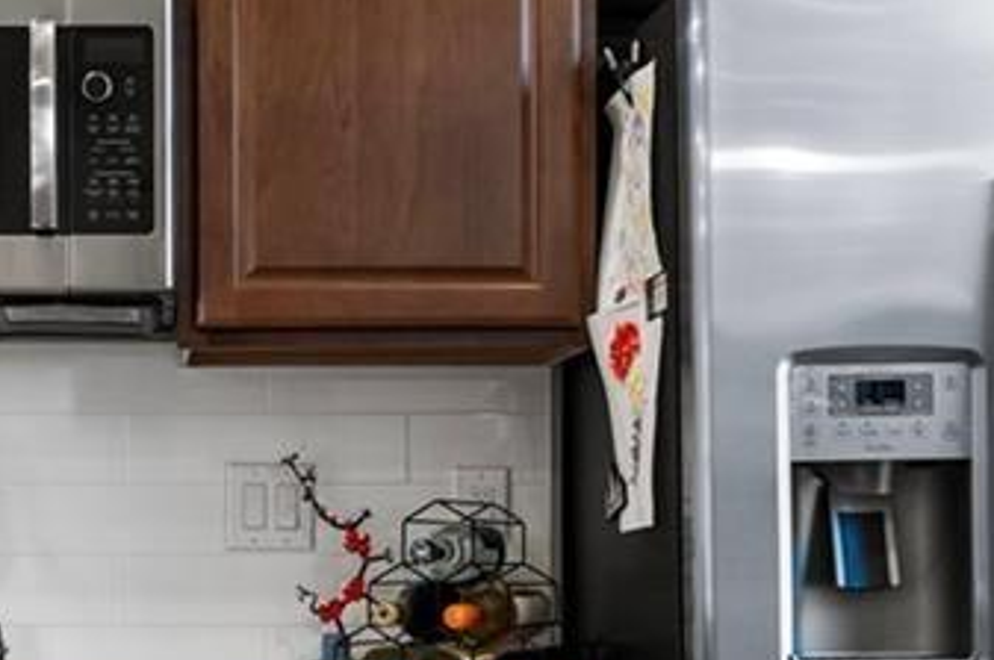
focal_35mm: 76
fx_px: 2096
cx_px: 177
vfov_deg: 17.7
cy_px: 572
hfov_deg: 26.1
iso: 320
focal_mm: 16
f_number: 6.3
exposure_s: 1/5
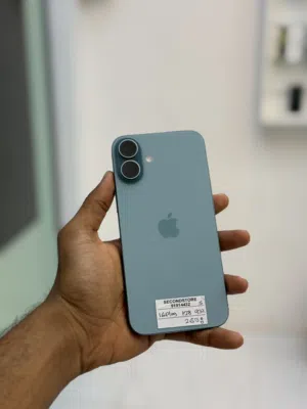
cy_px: 204
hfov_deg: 30.3
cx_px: 154
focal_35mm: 48
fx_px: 568
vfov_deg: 39.7
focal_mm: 6.76
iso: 64
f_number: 1.78
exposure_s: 1/338
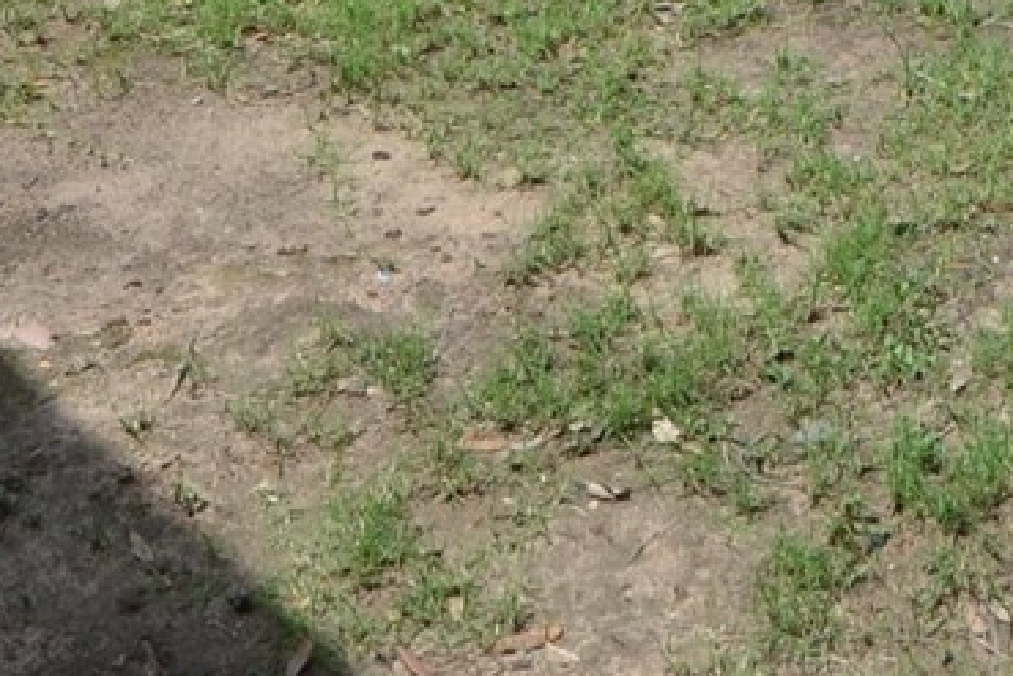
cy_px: -991
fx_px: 2477
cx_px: 1227
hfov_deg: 21.4
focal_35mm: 88
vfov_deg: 12.1
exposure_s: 1/250
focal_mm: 10
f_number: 8
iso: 100
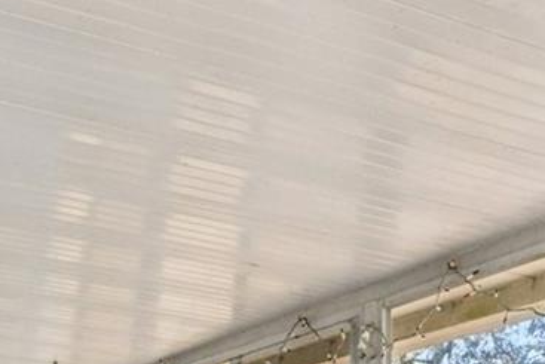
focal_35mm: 61
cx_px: -49
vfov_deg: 19.0
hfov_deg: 29.7
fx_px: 924
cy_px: 578
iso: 400
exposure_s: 1/50
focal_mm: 14
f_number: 8
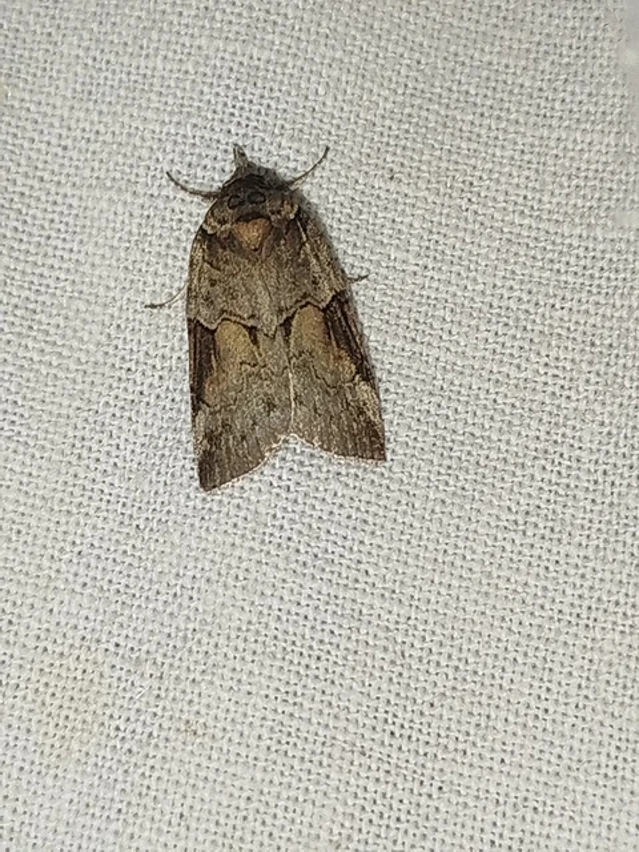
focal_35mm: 103
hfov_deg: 14.4
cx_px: 320
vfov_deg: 19.1
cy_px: 426
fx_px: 2535
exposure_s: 1/50
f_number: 1.7
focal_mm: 5.31
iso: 80
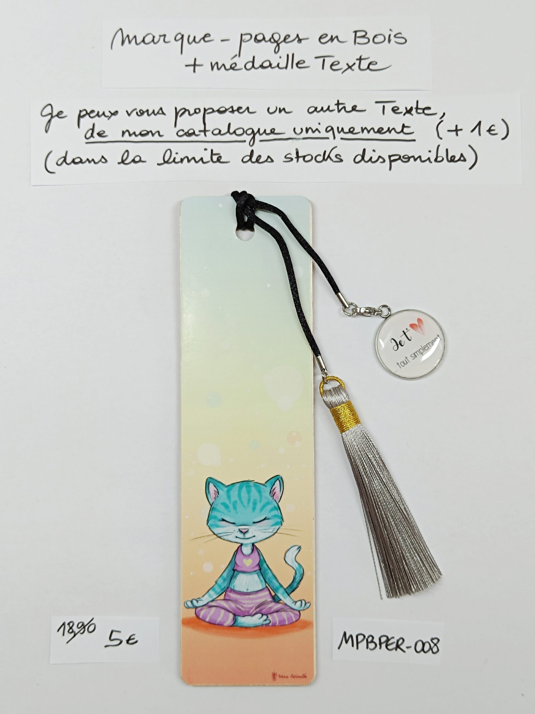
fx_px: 495
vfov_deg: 71.6
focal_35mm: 24
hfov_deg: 56.8
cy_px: 357
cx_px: 268
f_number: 1.88
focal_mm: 5.59
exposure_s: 1/101
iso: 110
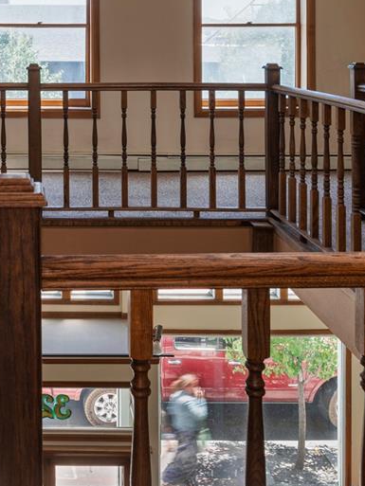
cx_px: 46
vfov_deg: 33.9
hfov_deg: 26.3
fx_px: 759
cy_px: 61
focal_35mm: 54
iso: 100
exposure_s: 1/10
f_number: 13
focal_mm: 24
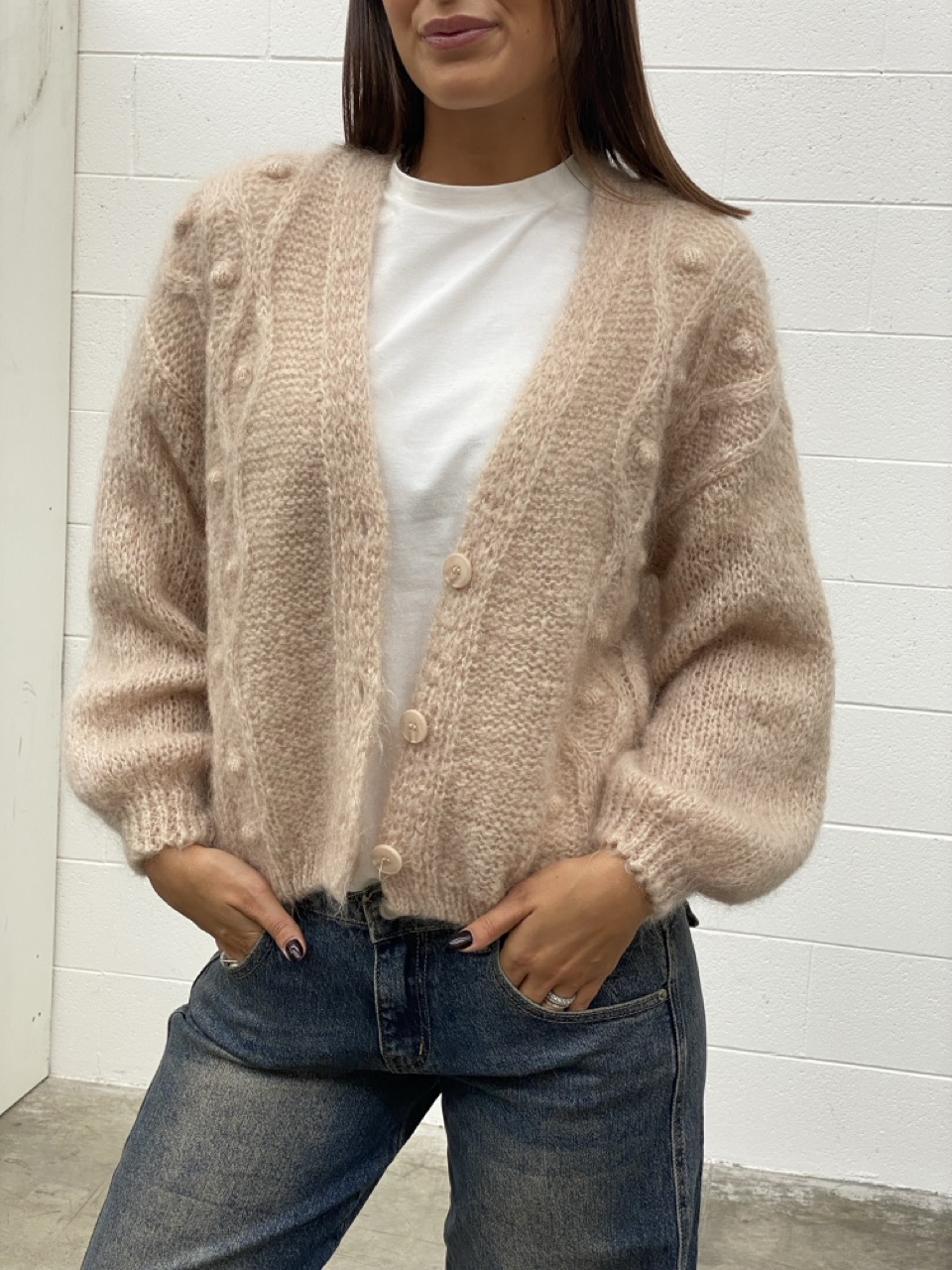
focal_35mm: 52
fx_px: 1907
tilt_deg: -7.4
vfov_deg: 36.8
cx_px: 476
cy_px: 635
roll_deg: -4.1
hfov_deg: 28.0
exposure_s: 1/122
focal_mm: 6
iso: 64
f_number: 2
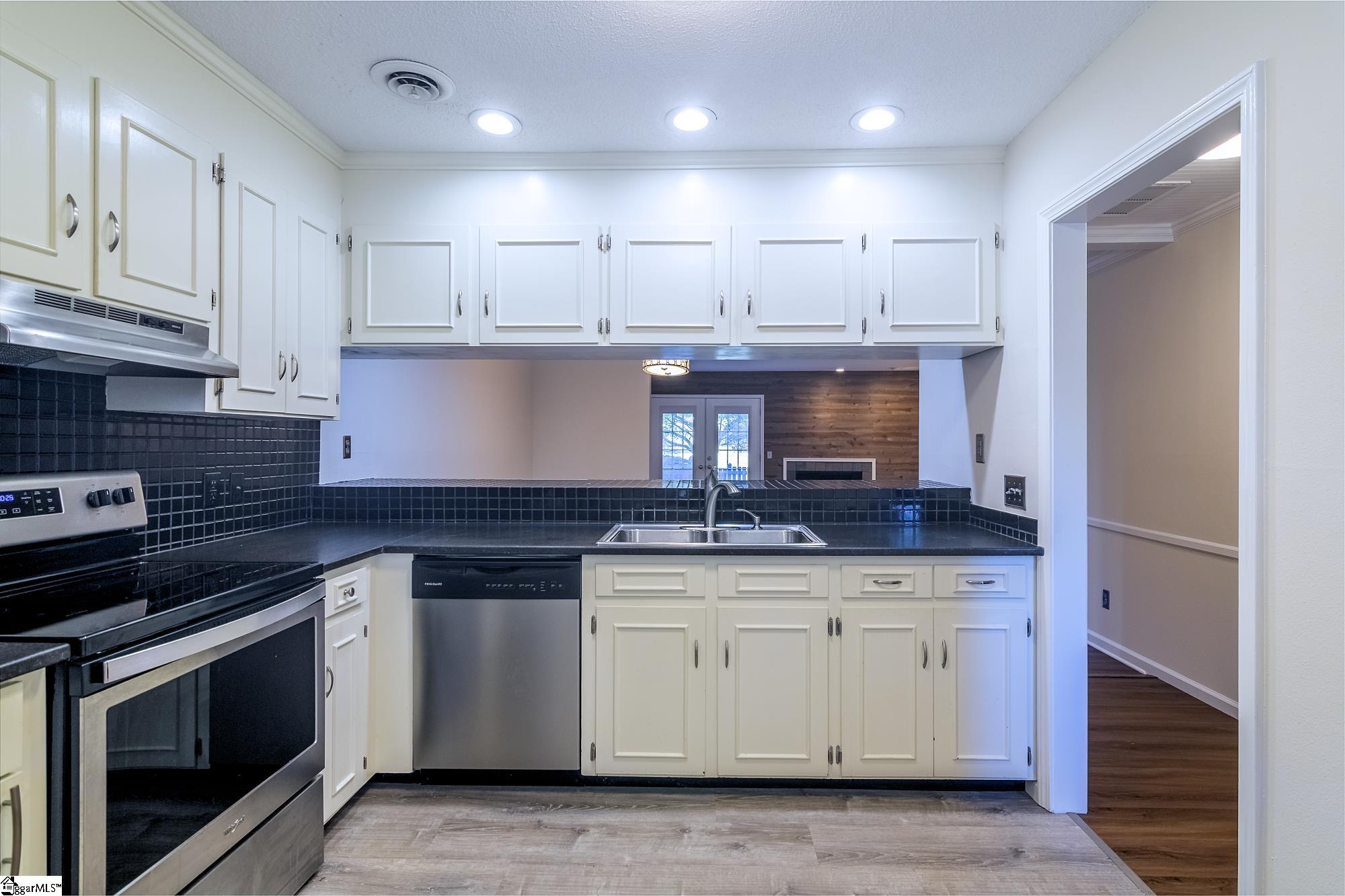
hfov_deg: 96.7
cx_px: 672
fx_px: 598
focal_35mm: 16
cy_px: 448
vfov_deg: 73.7
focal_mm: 11
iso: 320
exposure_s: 1/10
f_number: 7.1
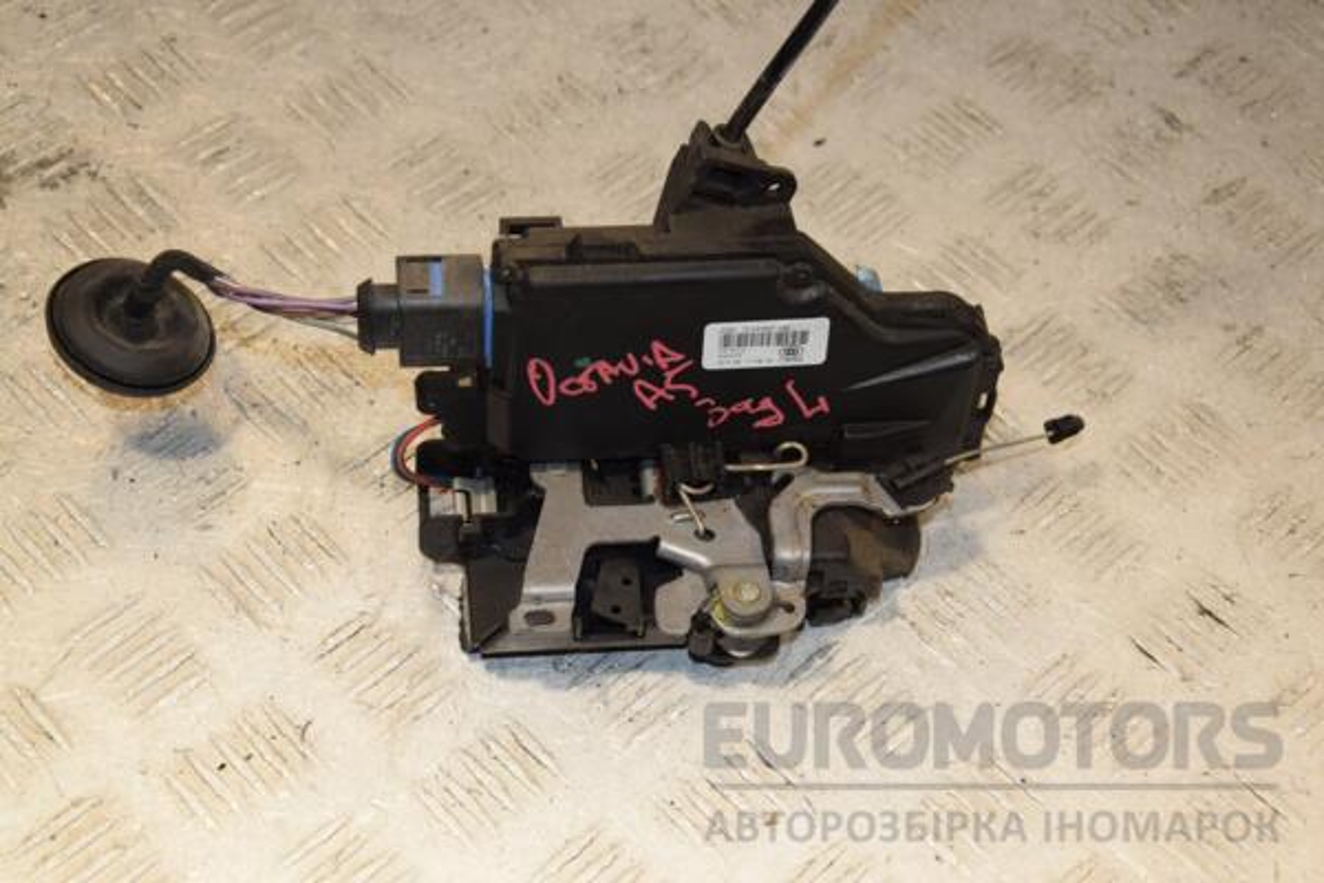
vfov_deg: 18.9
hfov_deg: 28.1
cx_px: 662
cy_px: 442
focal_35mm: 72
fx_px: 2648
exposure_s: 1/200
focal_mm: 48
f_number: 7.1
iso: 800
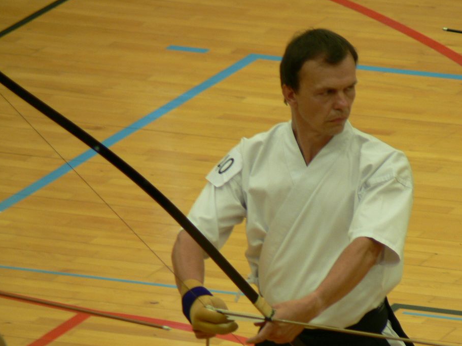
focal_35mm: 569
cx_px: 301
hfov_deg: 3.5
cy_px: 226
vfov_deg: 2.6
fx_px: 7593
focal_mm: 72
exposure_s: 1/30
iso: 100
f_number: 3.3
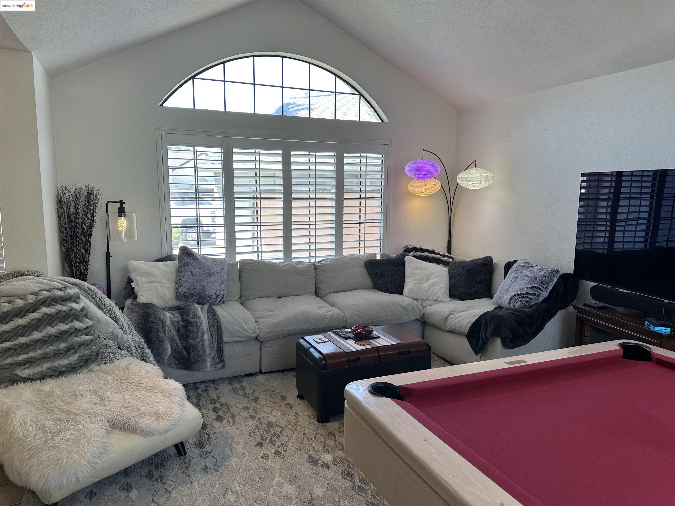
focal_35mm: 24
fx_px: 468
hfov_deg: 71.6
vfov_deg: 56.8
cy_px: 253
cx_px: 338
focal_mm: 6.86
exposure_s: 1/125
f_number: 1.78
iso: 64
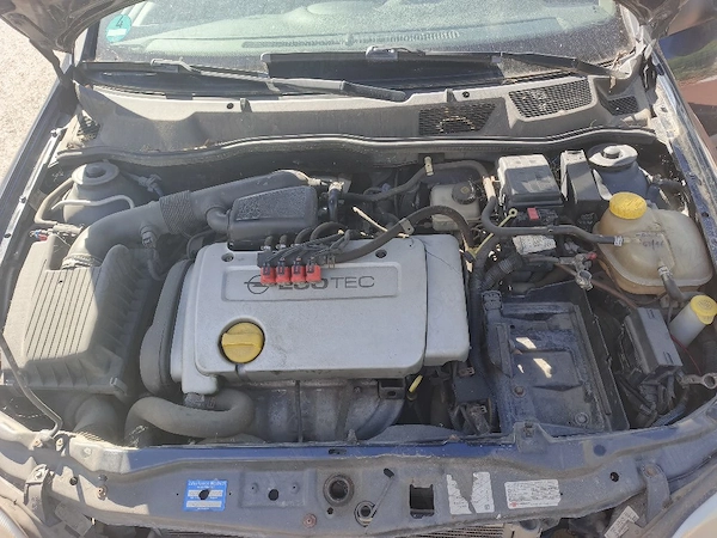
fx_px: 476
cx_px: 358
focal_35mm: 23
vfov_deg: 58.9
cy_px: 269
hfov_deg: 73.9
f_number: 1.8
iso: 287
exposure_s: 1/101
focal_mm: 5.89
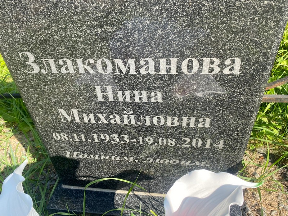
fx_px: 216
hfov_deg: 67.3
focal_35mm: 26
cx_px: 144
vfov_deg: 53.1
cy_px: 108
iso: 32
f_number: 1.8
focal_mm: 4.25
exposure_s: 1/782
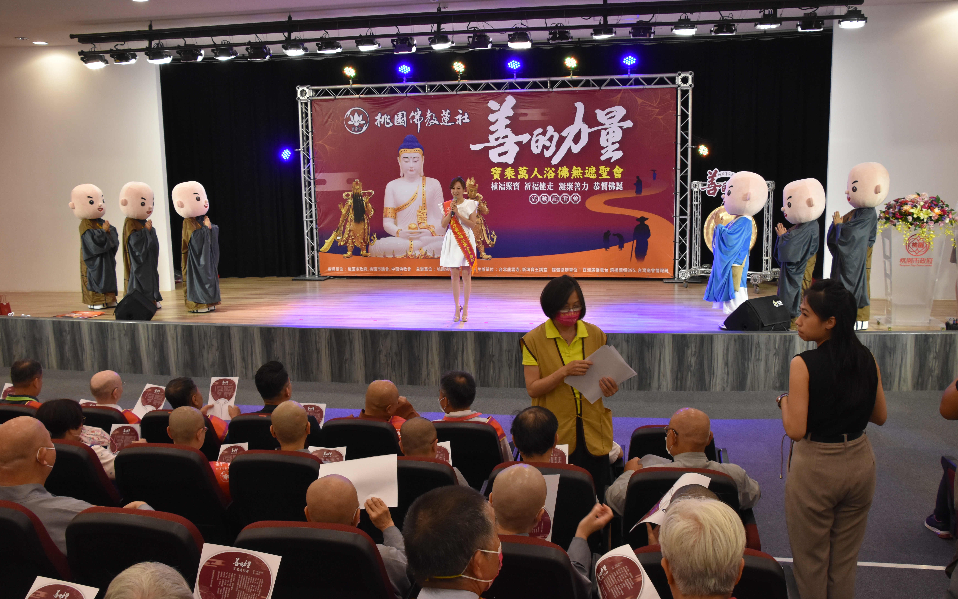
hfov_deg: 58.9
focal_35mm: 33
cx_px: 485
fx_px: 849
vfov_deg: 38.8
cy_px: 302
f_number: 5.6
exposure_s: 1/125
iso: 1600
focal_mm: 21
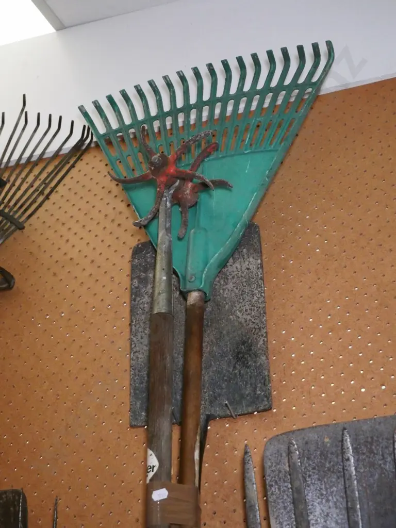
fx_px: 854
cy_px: 264
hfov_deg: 26.1
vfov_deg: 34.3
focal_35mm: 56
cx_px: 198
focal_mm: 28
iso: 6400
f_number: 4.7
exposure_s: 1/250
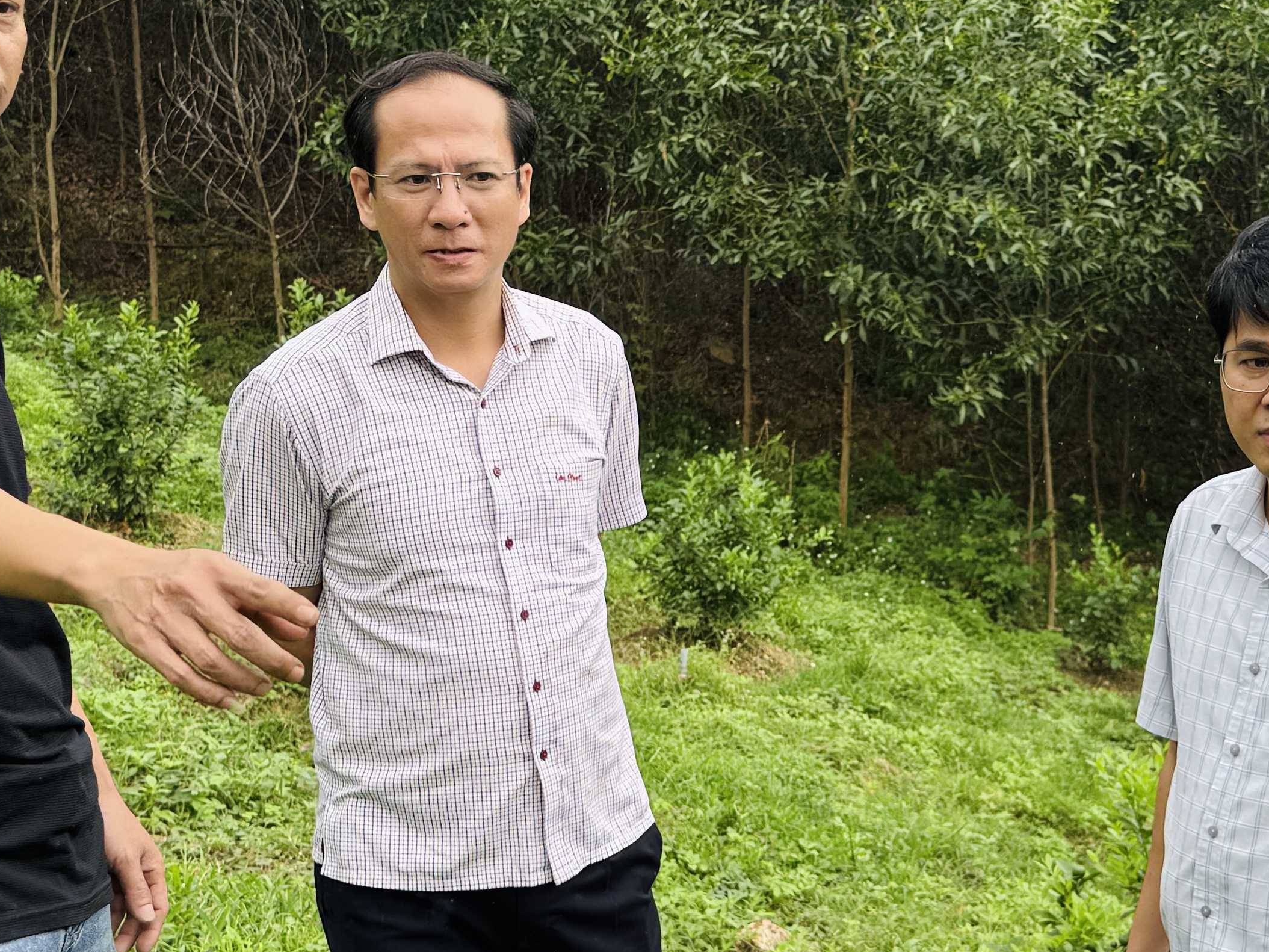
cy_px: 631
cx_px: 795
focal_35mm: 65
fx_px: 2383
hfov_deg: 29.7
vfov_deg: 22.5
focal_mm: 6.76
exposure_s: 1/374
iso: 80
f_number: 1.78
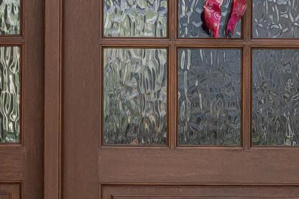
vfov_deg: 7.9
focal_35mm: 173
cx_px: 187
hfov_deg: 11.9
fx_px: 1436
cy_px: 78
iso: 500
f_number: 9
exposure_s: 1/200
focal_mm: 24
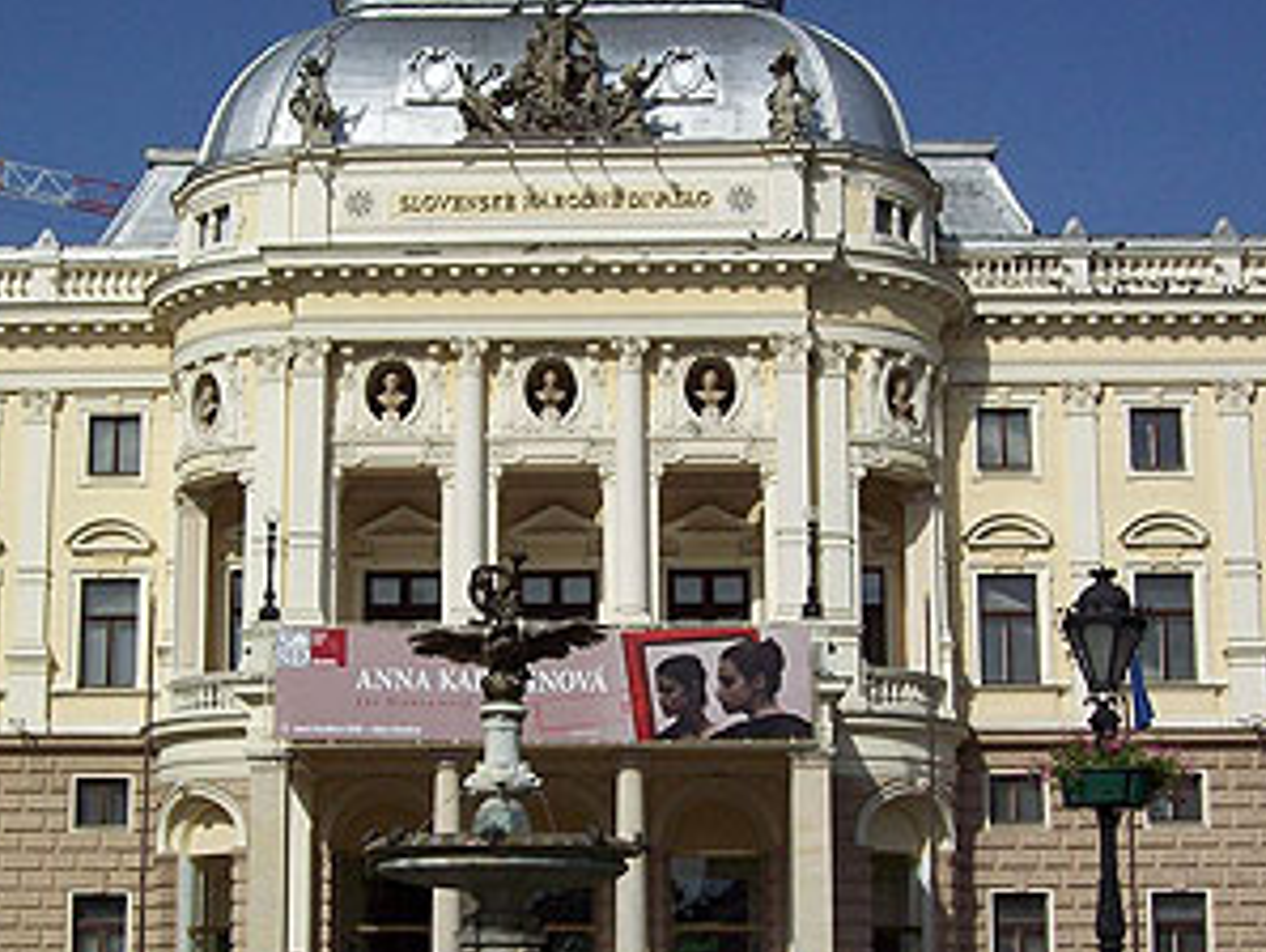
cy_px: 476
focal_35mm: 68
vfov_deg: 21.6
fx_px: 2489
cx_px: 552
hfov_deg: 28.5
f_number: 5.4
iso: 80
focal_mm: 7.6
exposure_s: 1/1287
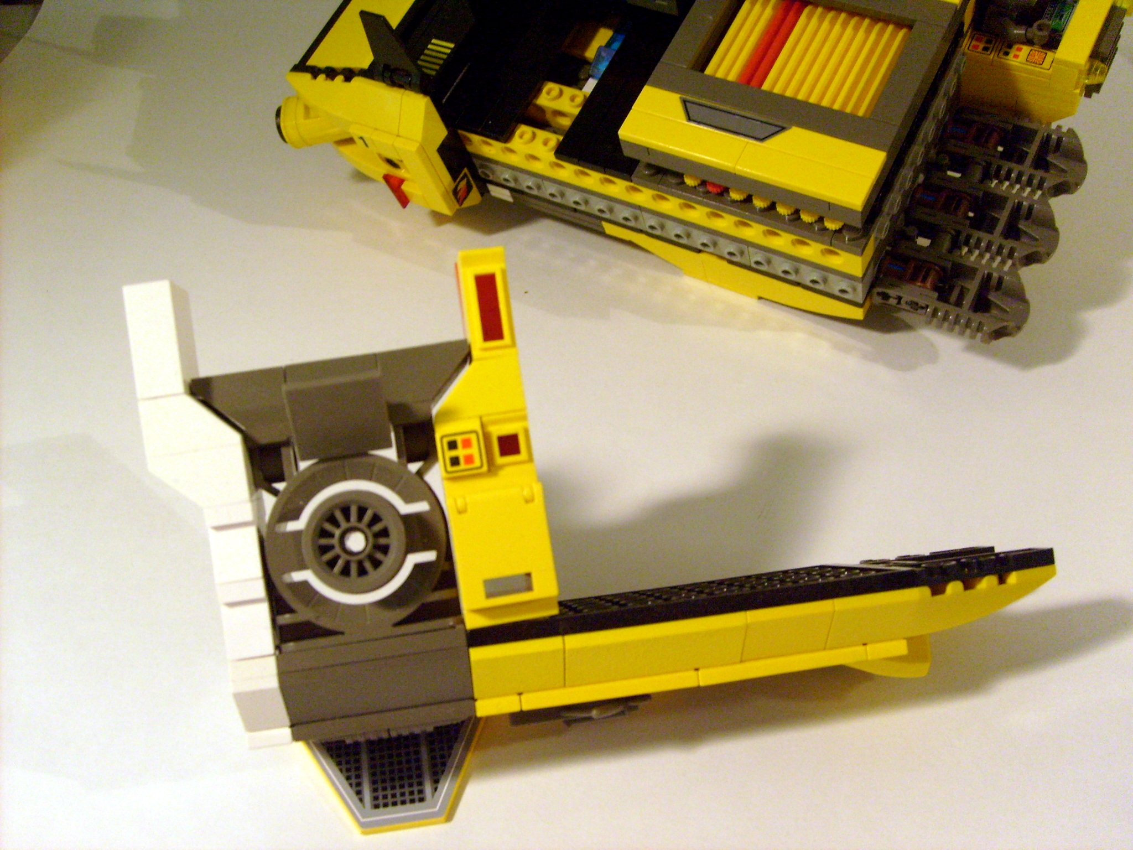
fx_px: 1146
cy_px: 425
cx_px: 566
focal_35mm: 35
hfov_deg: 52.6
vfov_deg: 40.7
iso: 160
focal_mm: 5.8
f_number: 2.8
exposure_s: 1/45
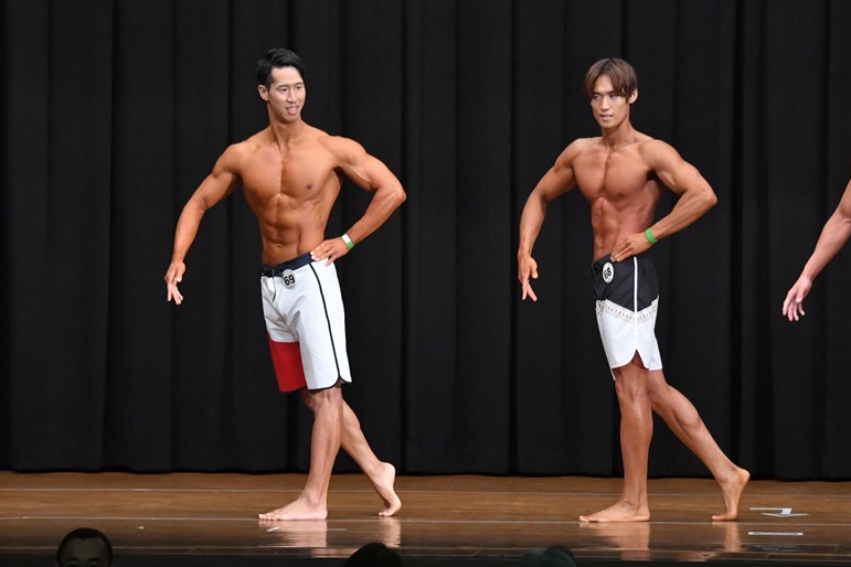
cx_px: 426
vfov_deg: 6.8
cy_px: 284
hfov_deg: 10.1
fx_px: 4798
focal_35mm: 203
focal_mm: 135
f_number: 5.6
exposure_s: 1/400
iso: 8000
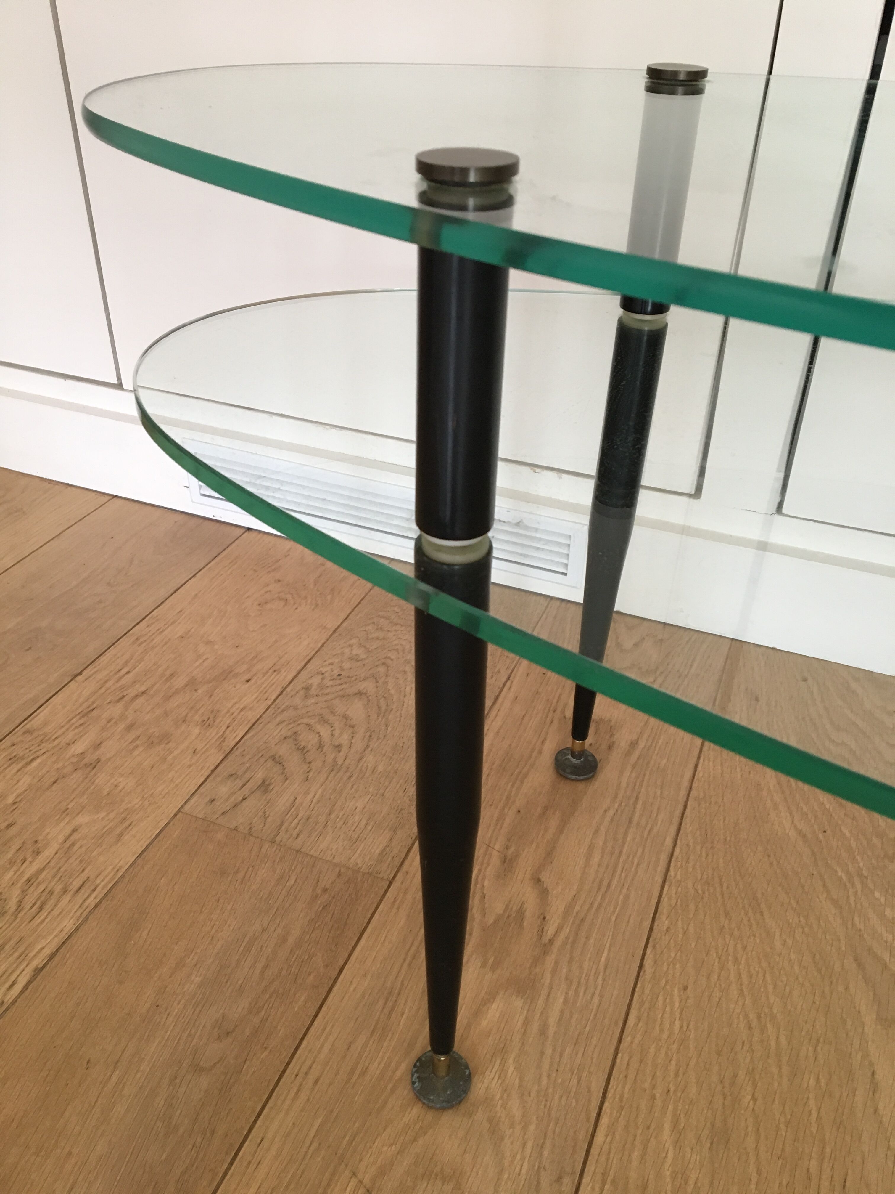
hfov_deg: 48.2
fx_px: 1000
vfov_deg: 61.7
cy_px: 597
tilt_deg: -33.5
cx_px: 448
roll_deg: -1.5
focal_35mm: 29
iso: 125
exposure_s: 1/33
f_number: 2.2
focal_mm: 4.15
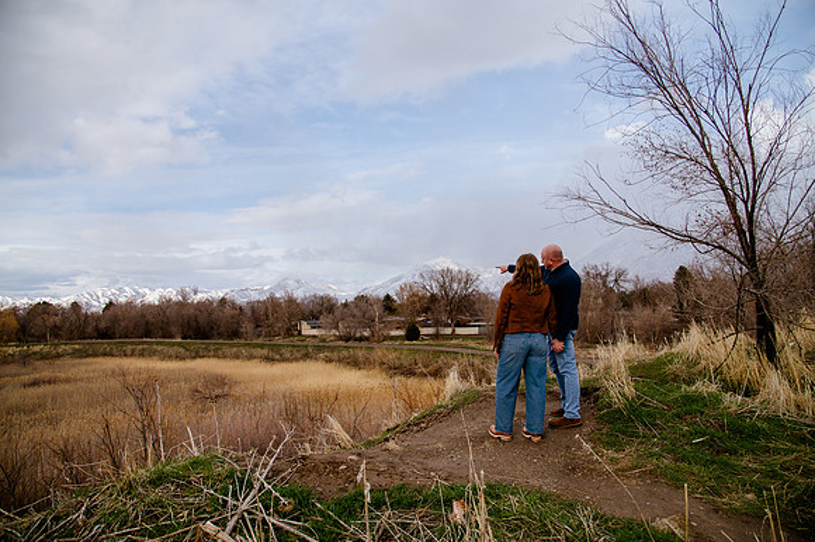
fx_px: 549
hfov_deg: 73.2
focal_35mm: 24
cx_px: 405
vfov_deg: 52.6
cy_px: 271
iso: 250
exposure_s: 1/640
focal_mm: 24
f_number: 5.6
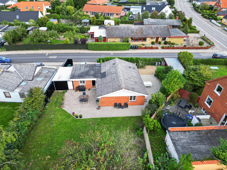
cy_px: 85
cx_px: 114
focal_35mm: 24
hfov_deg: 71.6
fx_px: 157
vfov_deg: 56.8
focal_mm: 6.7
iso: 130
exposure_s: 1/725
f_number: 1.7
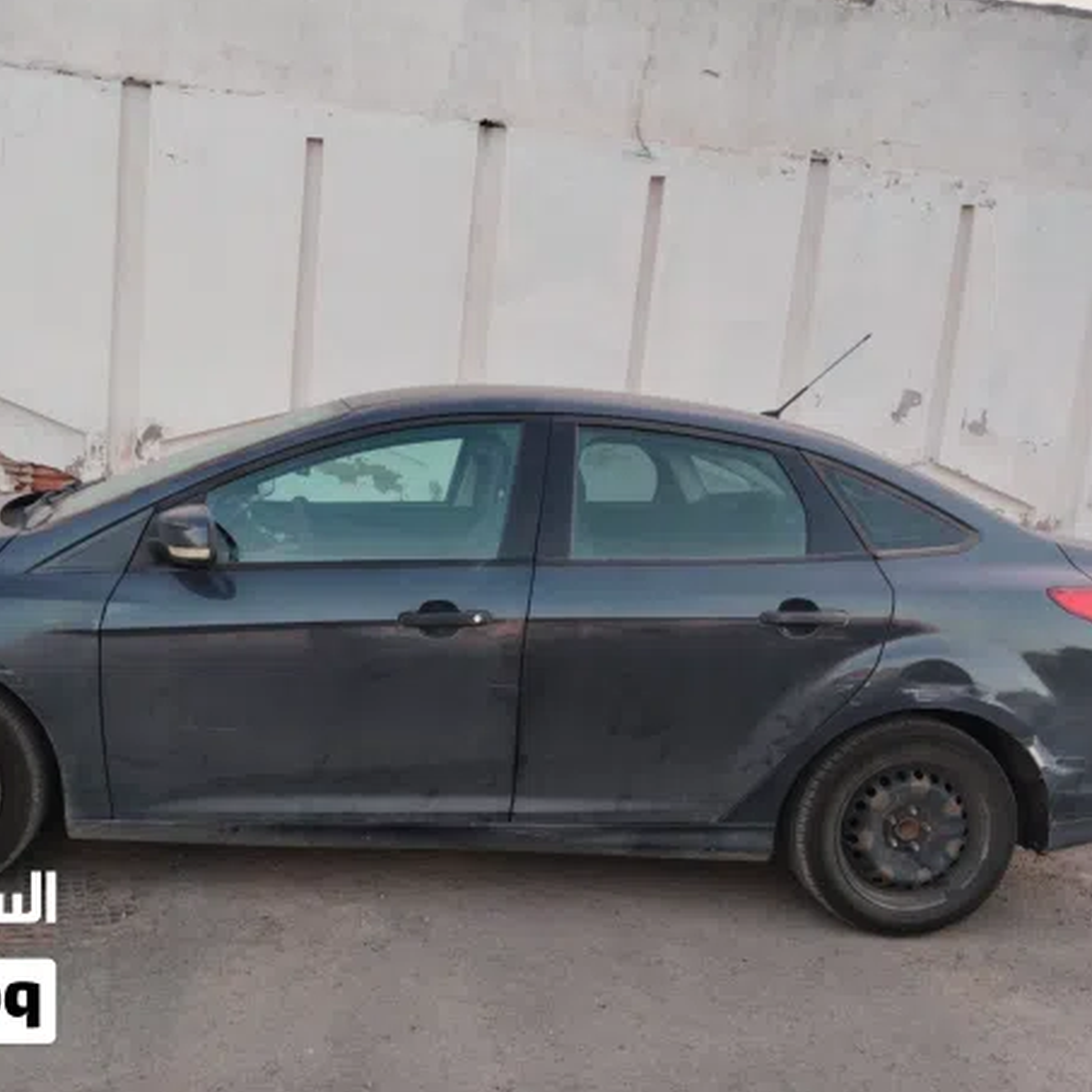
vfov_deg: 54.0
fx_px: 1071
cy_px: 523
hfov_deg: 53.5
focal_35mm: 30
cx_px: 419
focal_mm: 5.25
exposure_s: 1/100
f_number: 1.75
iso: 197
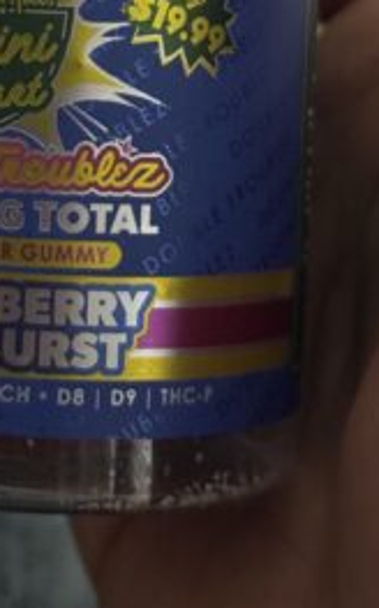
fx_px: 1920
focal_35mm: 116
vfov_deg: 17.6
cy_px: 5
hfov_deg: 11.1
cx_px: -49
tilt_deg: -52.8
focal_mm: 6.76
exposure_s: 1/24
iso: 800
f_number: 1.78
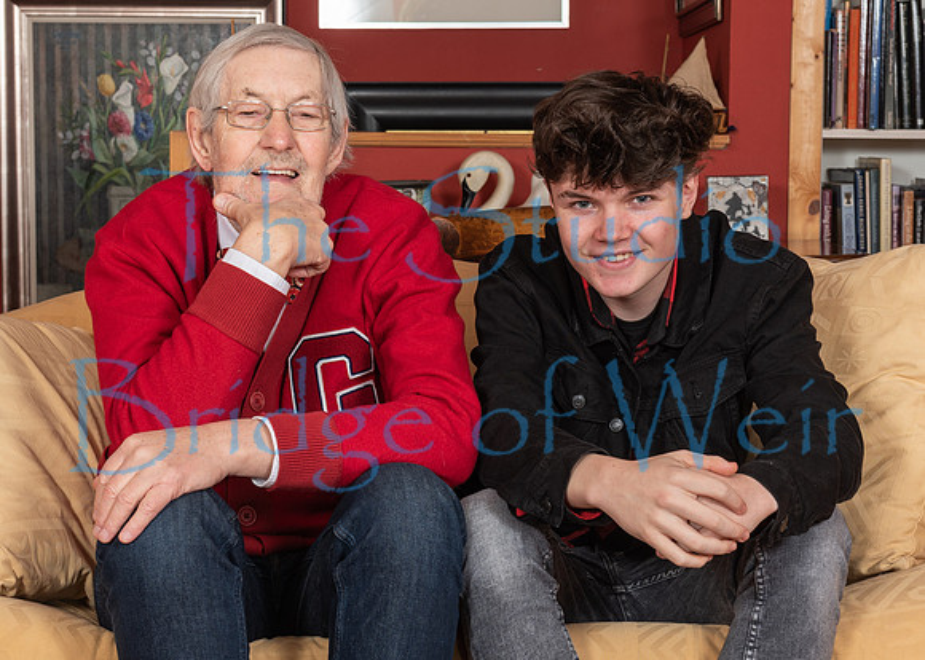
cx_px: 456
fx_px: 2103
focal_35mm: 80
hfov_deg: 24.8
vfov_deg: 17.8
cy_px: 367
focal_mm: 58
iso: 100
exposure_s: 1/160
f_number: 8
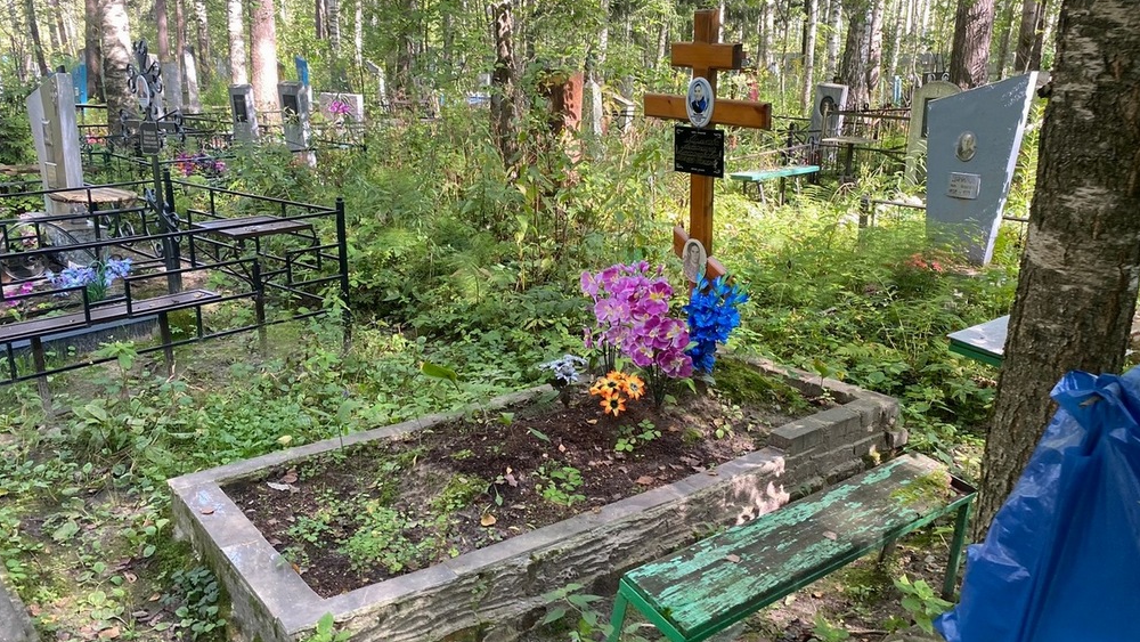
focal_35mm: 29
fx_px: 877
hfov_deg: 66.1
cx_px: 577
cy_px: 318
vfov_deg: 40.2
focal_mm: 4.25
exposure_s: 1/121
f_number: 1.8
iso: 80
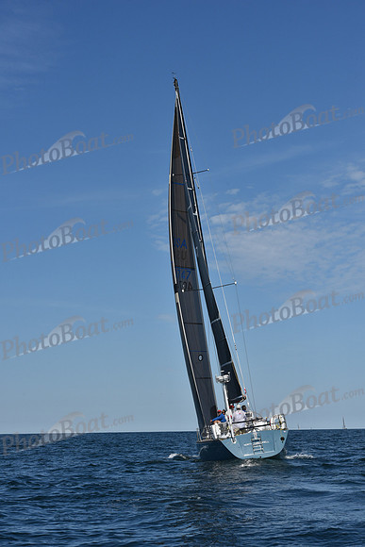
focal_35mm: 78
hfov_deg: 17.5
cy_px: 274
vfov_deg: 26.0
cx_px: 182
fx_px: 1185
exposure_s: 1/1250
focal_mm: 78
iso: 250
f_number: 10
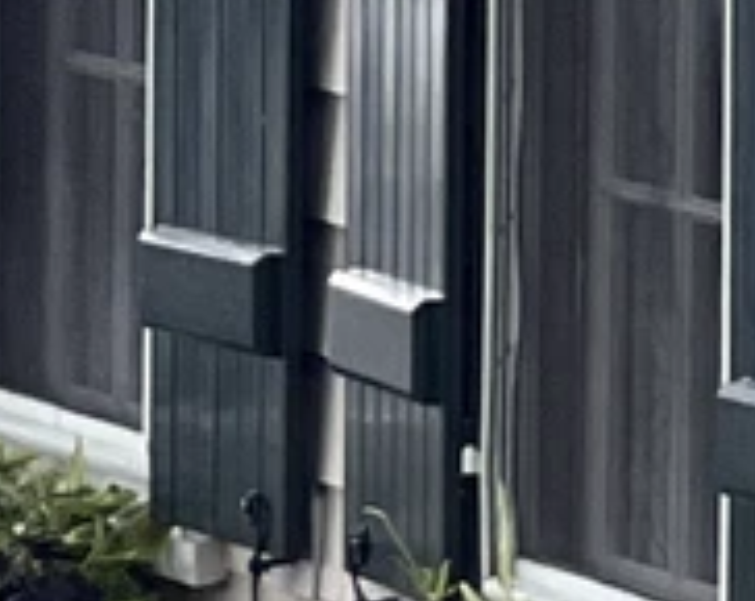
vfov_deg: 3.1
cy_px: 1078
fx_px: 11065
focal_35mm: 496
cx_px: 1298
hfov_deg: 3.9
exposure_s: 1/121
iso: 125
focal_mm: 9
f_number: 2.8
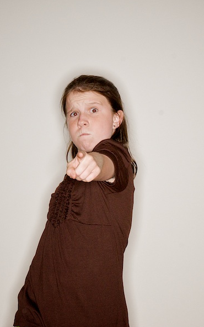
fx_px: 827
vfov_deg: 22.3
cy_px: 164
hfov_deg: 14.1
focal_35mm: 93
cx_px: 104
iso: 200
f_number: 16
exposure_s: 1/250
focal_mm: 40
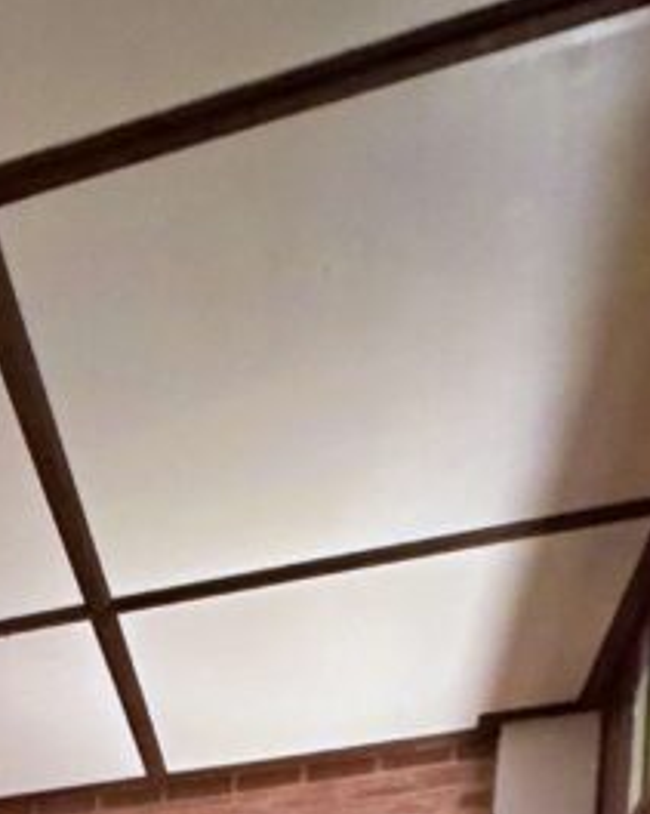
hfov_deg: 25.7
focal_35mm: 53
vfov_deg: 21.3
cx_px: -126
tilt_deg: -9.5
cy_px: 1505
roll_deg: +0.2
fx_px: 1275
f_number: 2.2
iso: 1250
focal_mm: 2.22
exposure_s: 1/40
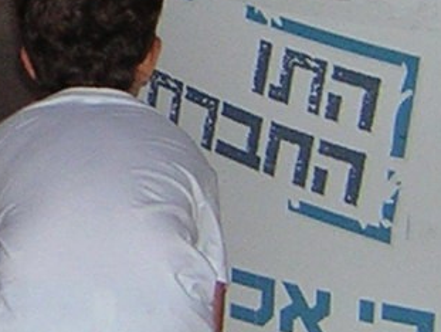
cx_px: -30
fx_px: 2360
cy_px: -33
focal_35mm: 185
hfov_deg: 10.6
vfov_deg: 8.0
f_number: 2.6
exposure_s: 1/60.1
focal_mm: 4.7
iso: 74
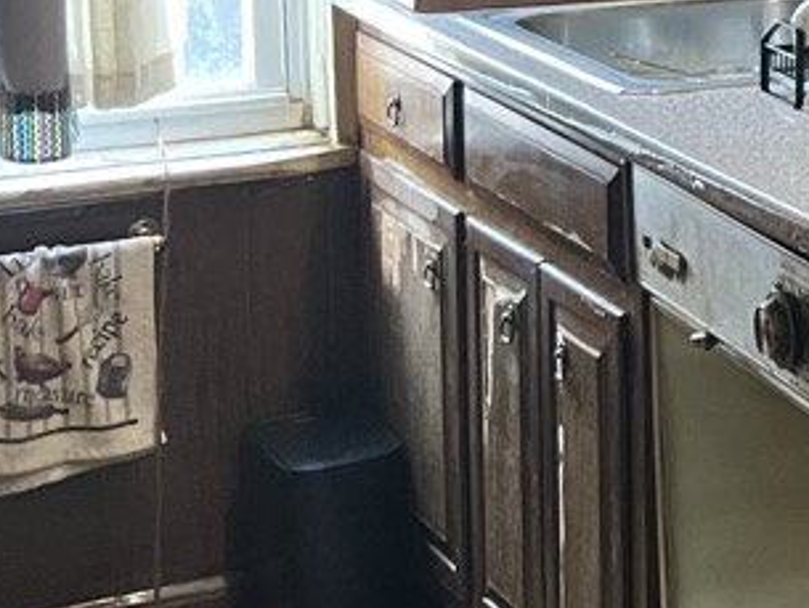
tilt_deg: -8.2
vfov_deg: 13.3
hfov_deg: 14.5
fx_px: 2548
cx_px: 1679
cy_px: -90
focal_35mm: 109
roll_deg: -2.3
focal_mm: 5.7
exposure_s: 1/60
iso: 400
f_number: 1.5
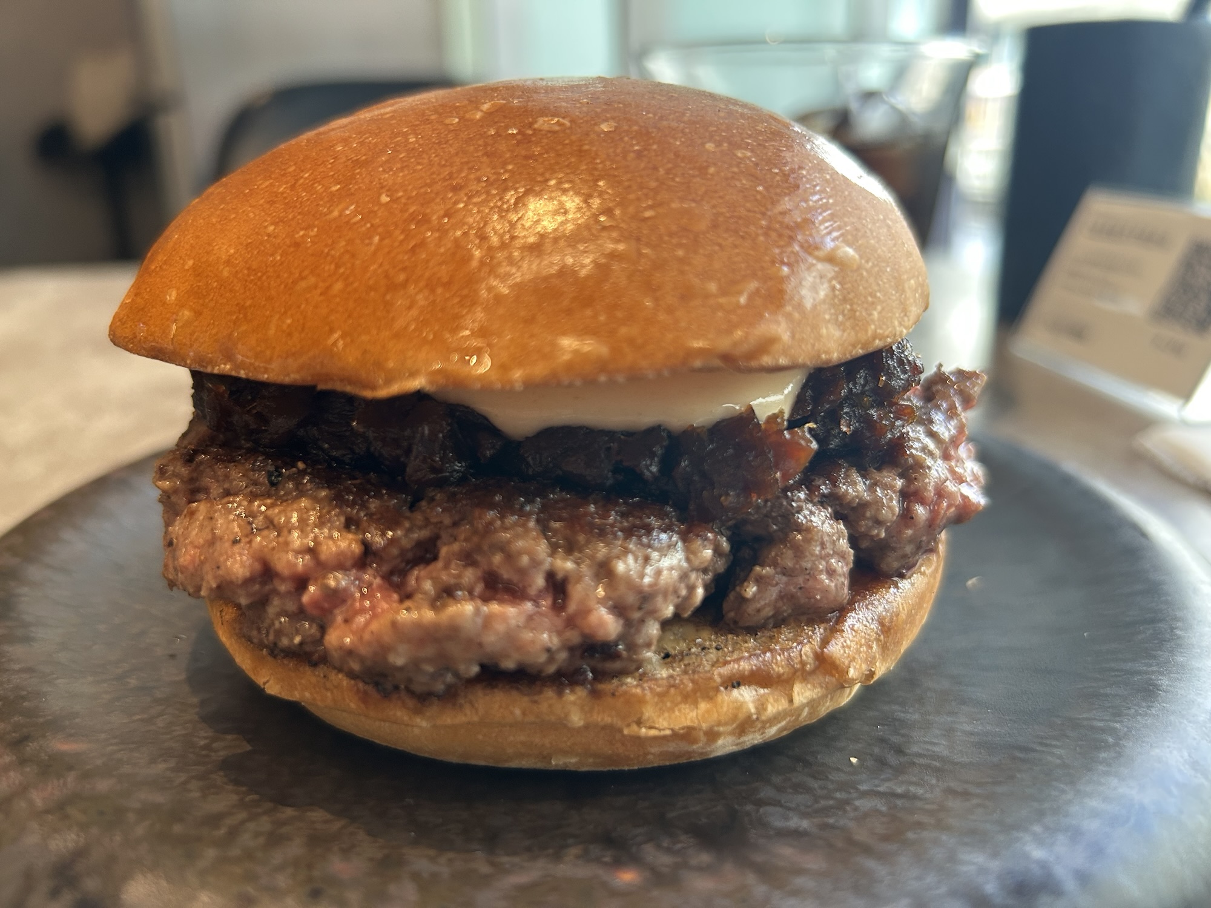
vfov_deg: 53.1
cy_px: 454
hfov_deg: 67.3
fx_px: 910
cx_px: 606
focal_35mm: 26
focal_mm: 5.7
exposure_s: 1/100
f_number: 1.5
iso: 125
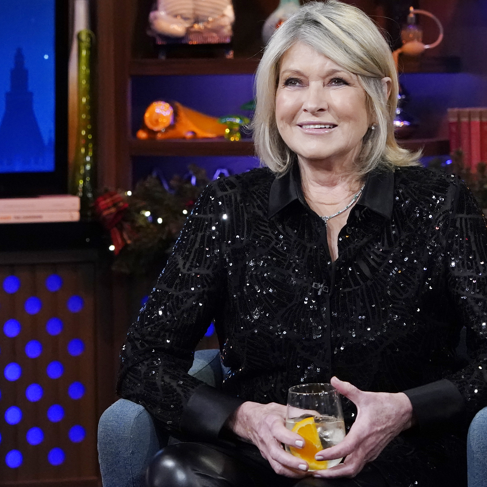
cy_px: 242
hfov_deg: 14.4
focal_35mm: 121
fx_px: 1926
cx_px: 291
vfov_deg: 14.4
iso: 6400
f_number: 5
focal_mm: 88
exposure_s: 1/160
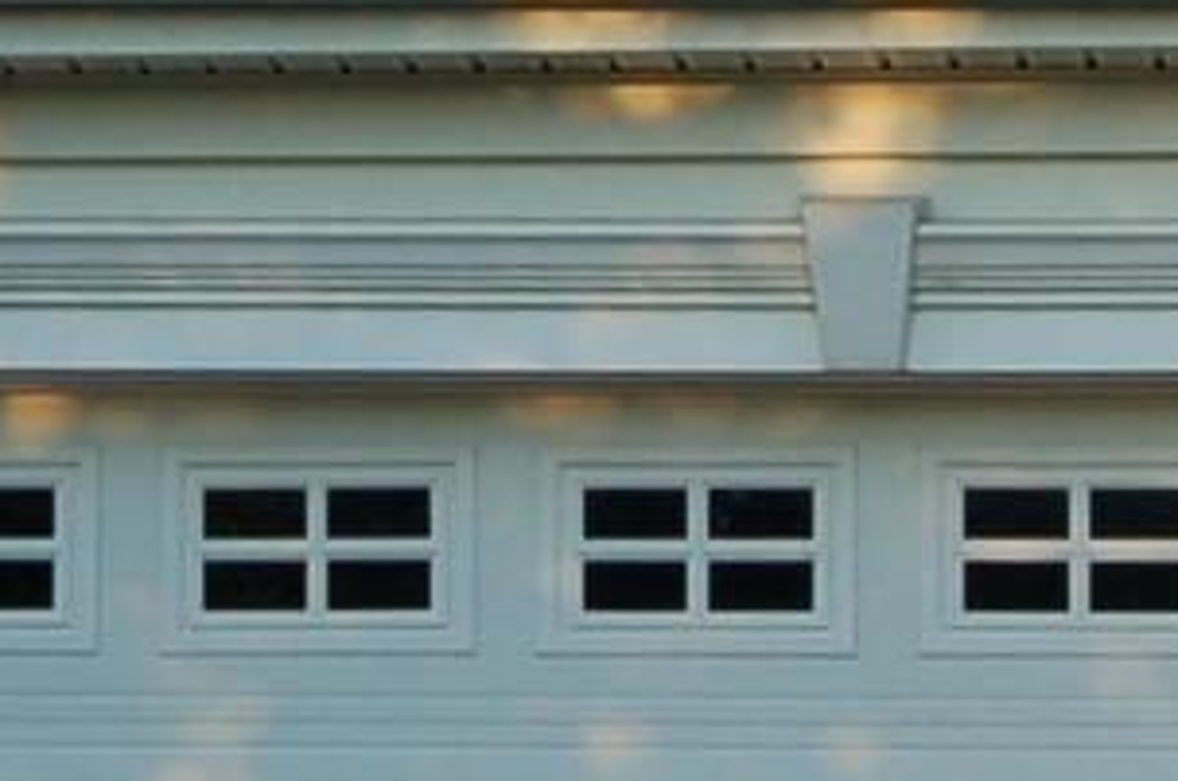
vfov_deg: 4.3
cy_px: -204
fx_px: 10271
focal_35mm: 314
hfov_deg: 6.5
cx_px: -136
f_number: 6.3
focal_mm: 31
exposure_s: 1/160
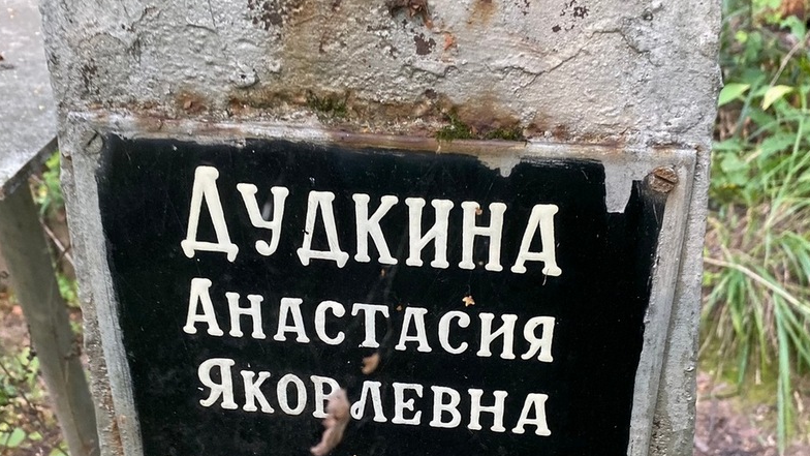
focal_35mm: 37
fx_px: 795
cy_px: 298
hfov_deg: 54.0
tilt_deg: -34.4
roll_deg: -2.2
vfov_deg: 31.8
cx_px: 427
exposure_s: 1/60
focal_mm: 4.25
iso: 250
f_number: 1.8
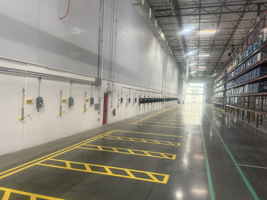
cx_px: 133
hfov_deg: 63.4
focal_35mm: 28
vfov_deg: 49.8
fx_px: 216
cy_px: 102
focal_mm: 6.76
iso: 200
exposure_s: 1/60
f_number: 1.78
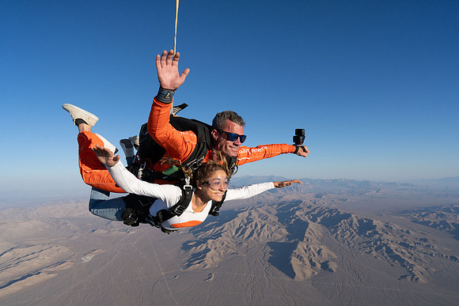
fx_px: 306
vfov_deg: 53.2
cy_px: 153
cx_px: 230
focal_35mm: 24
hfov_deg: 73.7
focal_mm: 24
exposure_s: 1/2000
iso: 800
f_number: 9
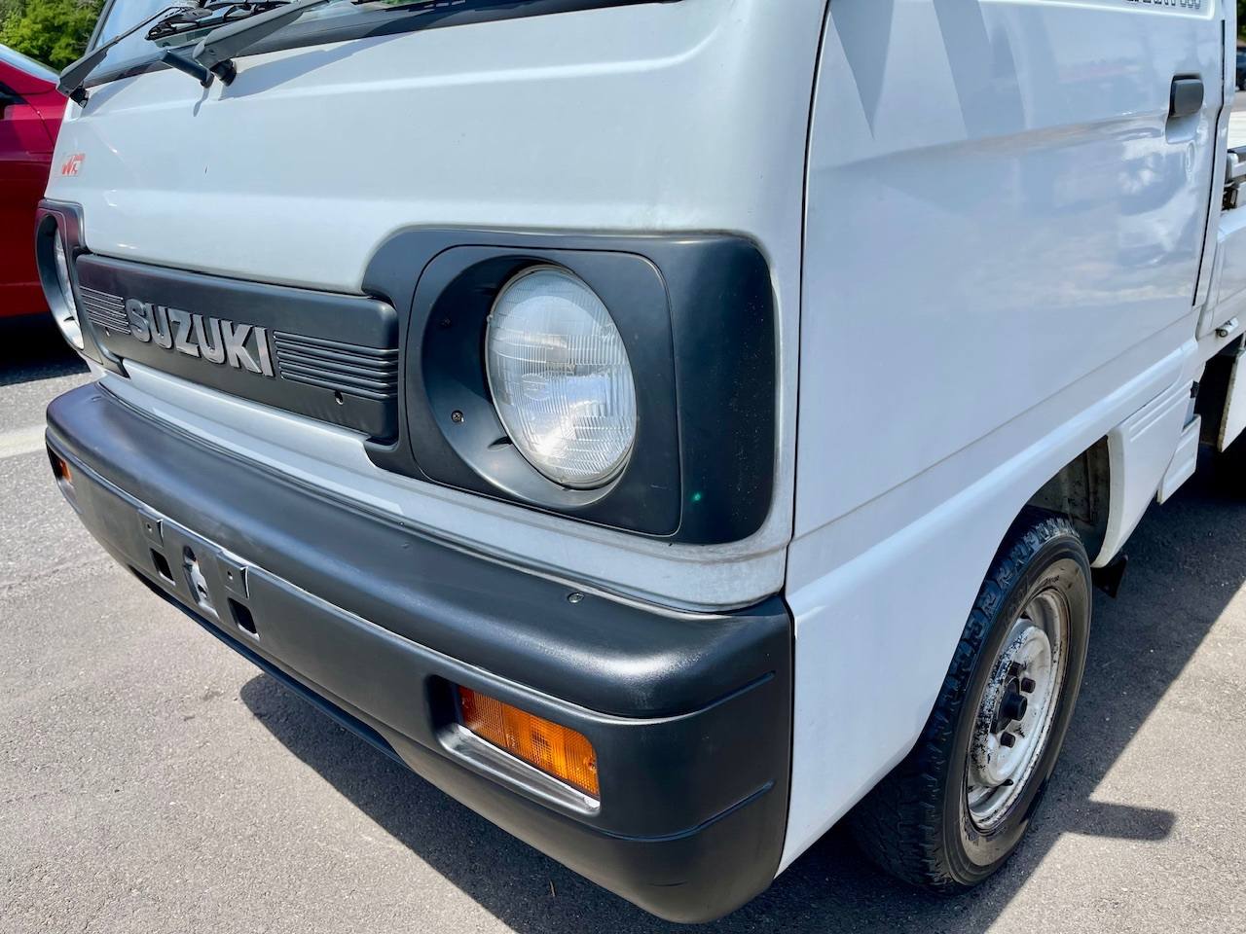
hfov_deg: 69.4
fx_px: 900
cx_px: 623
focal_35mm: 25
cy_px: 467
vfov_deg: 54.9
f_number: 1.6
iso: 32
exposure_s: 1/2597
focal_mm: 5.1
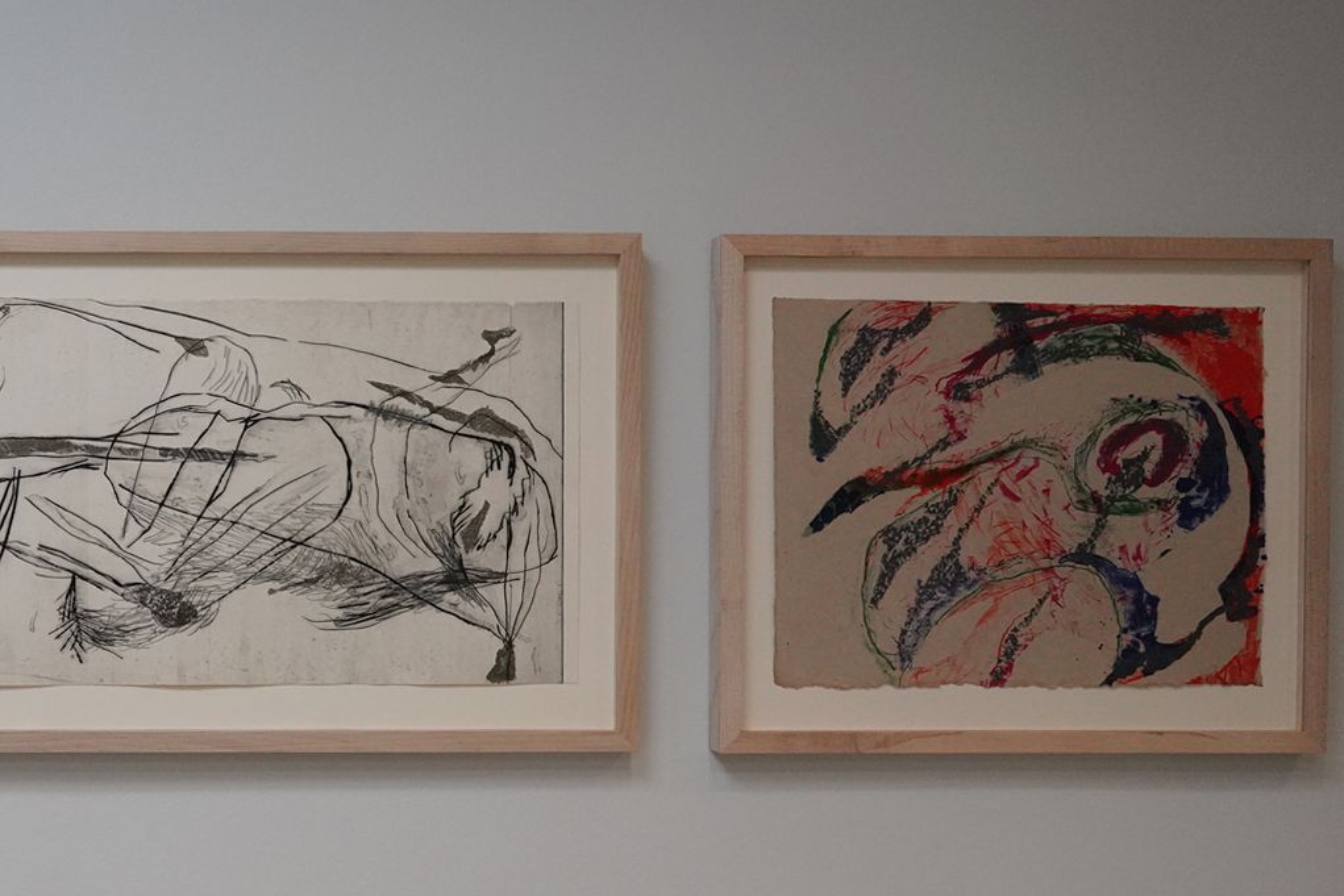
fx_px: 1755
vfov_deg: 28.6
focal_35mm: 47
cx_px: 105
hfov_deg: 38.7
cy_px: 520
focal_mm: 24
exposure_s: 1/80
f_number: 5
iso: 3200
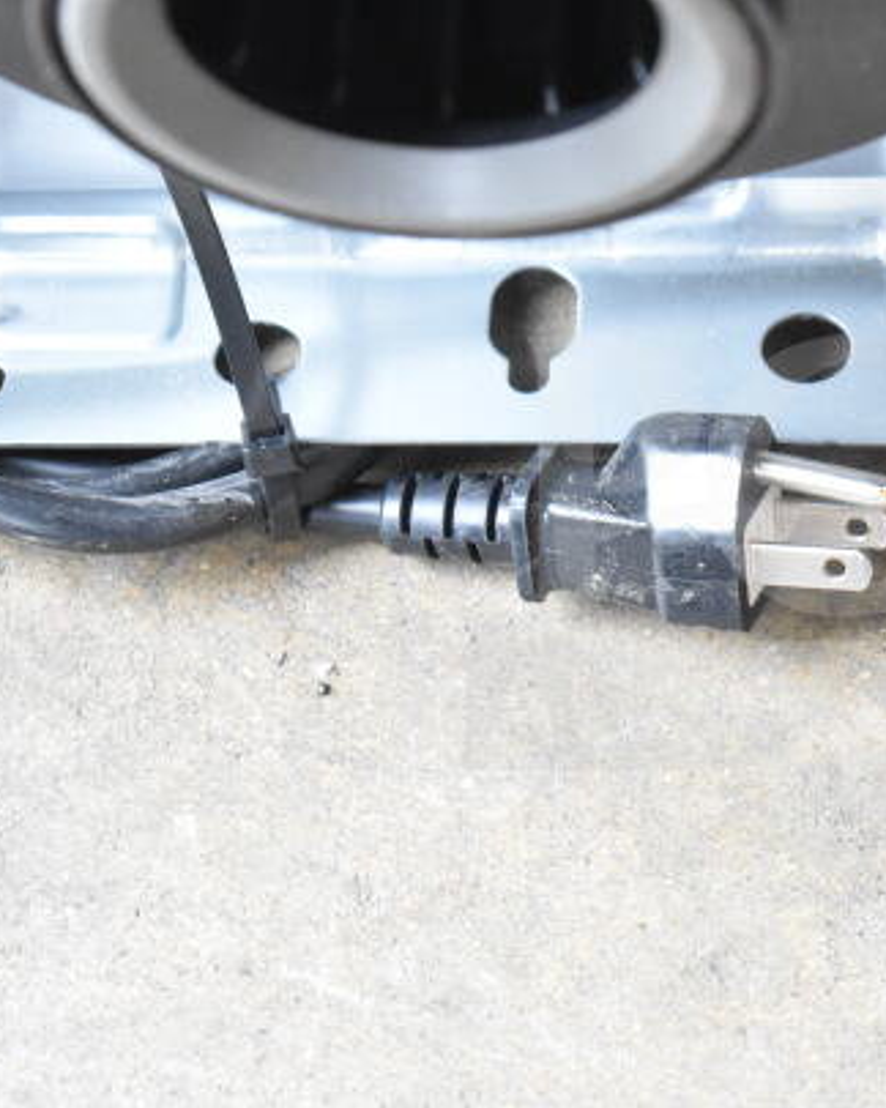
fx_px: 3825
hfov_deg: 13.1
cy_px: 554
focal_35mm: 117
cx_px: 771
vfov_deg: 16.5
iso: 2500
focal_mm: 55
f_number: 5.6
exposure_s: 1/100
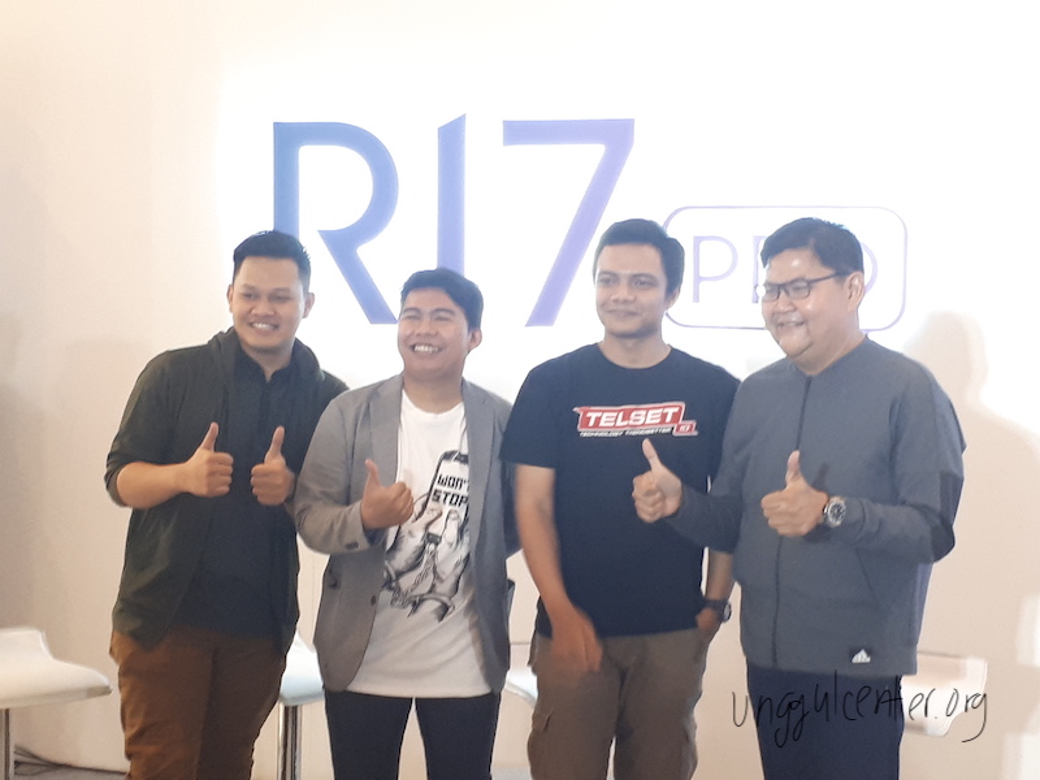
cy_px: 390
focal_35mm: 27
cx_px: 520
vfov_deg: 51.4
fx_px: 811
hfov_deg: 65.3
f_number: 1.9
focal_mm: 3.6
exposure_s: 1/25
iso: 160
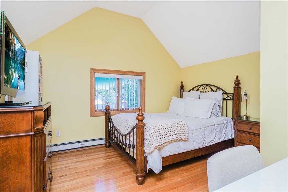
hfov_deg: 86.9
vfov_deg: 64.5
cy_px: 96
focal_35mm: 19
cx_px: 144
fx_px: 152
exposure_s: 1/50
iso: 100
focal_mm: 19
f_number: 5
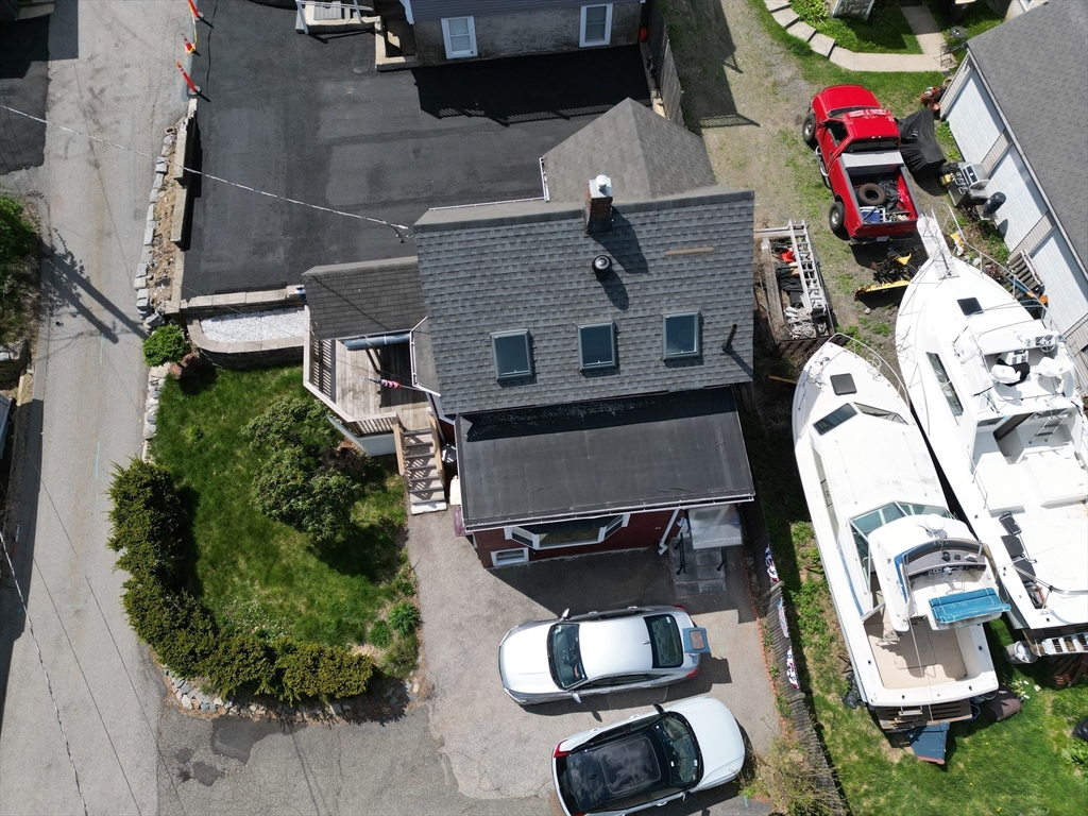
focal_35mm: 24
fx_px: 754
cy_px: 408
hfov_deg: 71.6
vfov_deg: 56.8
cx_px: 544
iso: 140
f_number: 1.7
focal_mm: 6.72
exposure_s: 1/4000
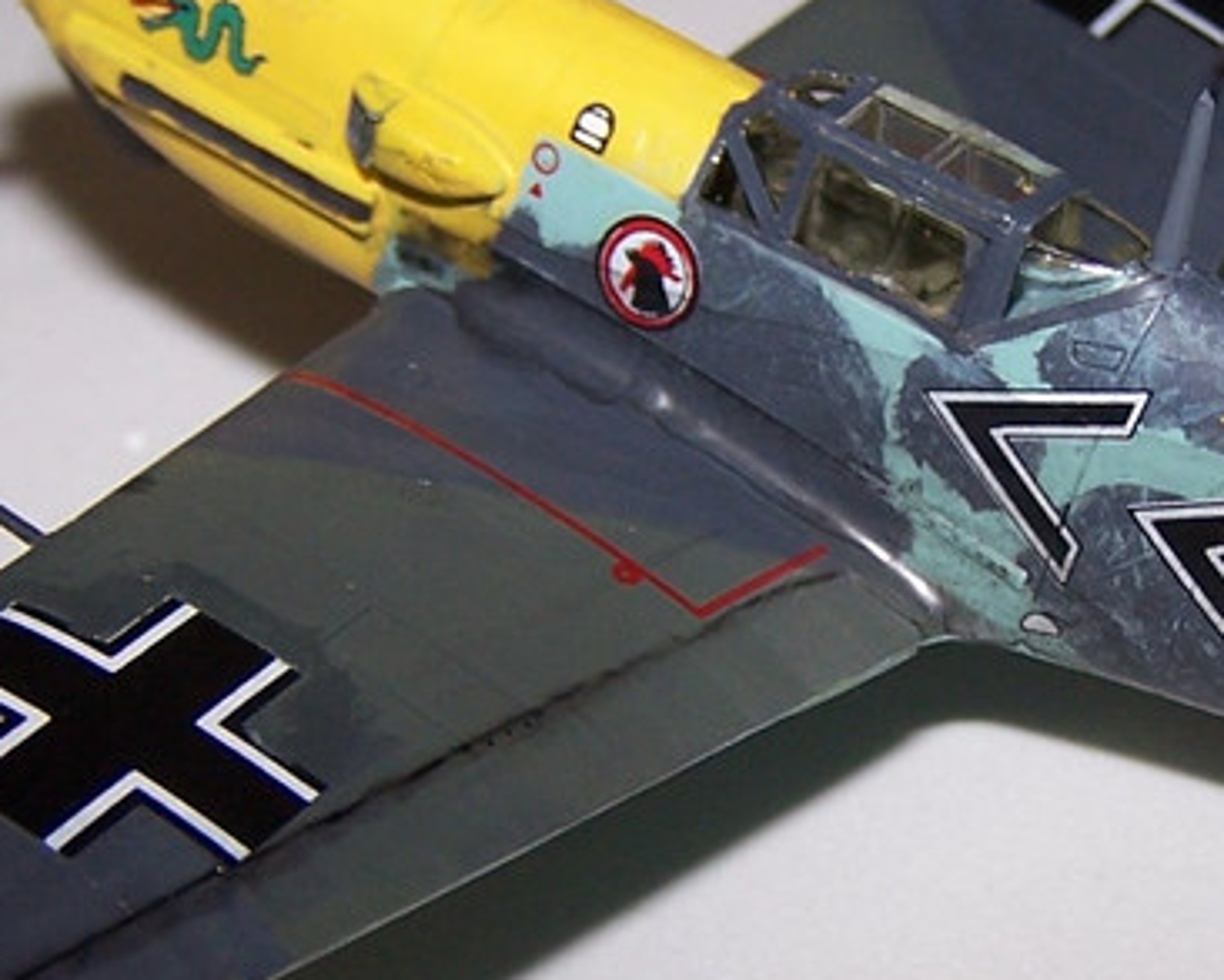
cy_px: 612
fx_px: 3913
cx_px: 1038
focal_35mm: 108
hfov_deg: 17.6
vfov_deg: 14.3
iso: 80
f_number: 2.8
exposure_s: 1/60
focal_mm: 6.3
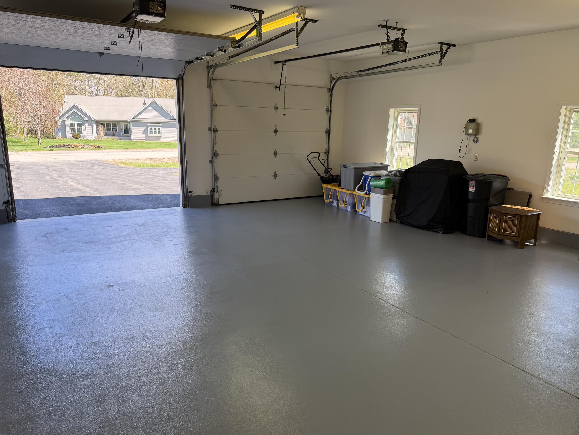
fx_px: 435
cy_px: 229
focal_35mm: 26
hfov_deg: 67.3
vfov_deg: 53.0
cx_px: 299
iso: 100
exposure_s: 1/524
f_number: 1.78
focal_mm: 6.76
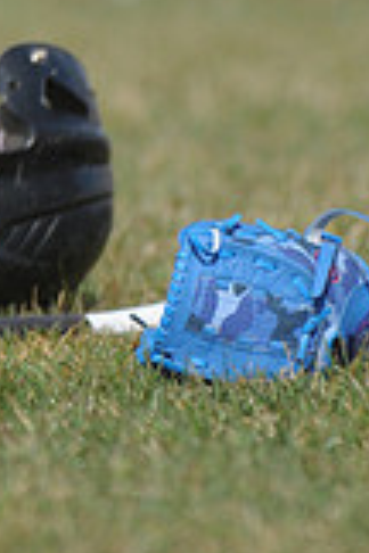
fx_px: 19801
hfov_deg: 1.1
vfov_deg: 1.6
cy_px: -321
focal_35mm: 1288
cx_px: -268
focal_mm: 240
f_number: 4
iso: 400
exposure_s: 1/3200
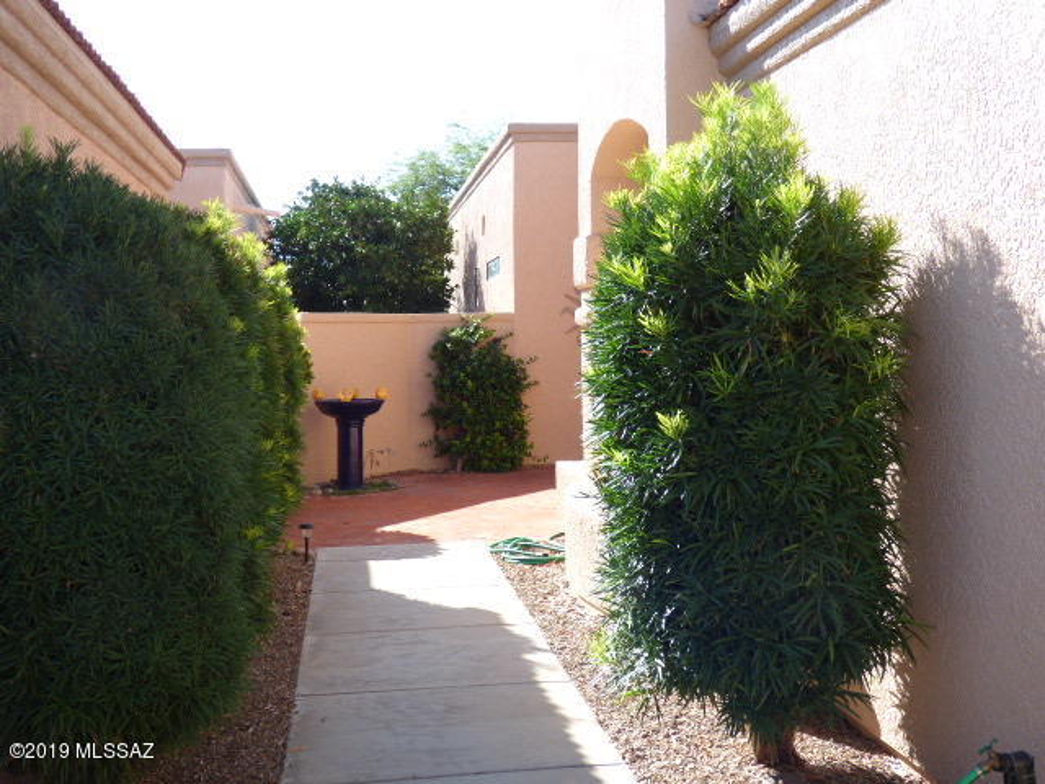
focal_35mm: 45
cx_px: 522
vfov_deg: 32.2
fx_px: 1358
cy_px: 392
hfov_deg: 42.1
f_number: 3.7
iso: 100
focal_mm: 7.79
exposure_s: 1/250
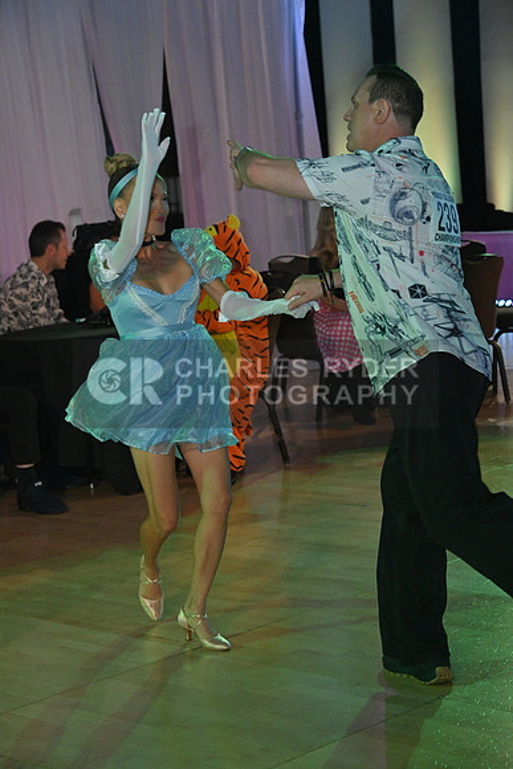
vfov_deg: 24.8
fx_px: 1752
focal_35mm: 82
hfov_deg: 16.7
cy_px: 384
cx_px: 256
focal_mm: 82
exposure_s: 1/400
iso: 2500
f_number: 6.3
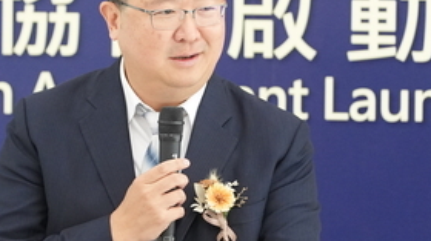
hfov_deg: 4.0
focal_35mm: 535
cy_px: 96
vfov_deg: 2.3
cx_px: 177
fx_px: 6110
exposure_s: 1/250
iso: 3200
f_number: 2.8
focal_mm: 191
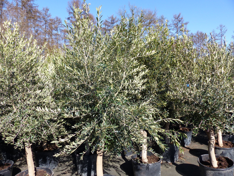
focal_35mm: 25
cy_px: 88
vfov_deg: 54.9
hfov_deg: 69.4
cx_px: 117
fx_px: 169
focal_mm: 4.5
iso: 100
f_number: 4
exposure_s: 1/400
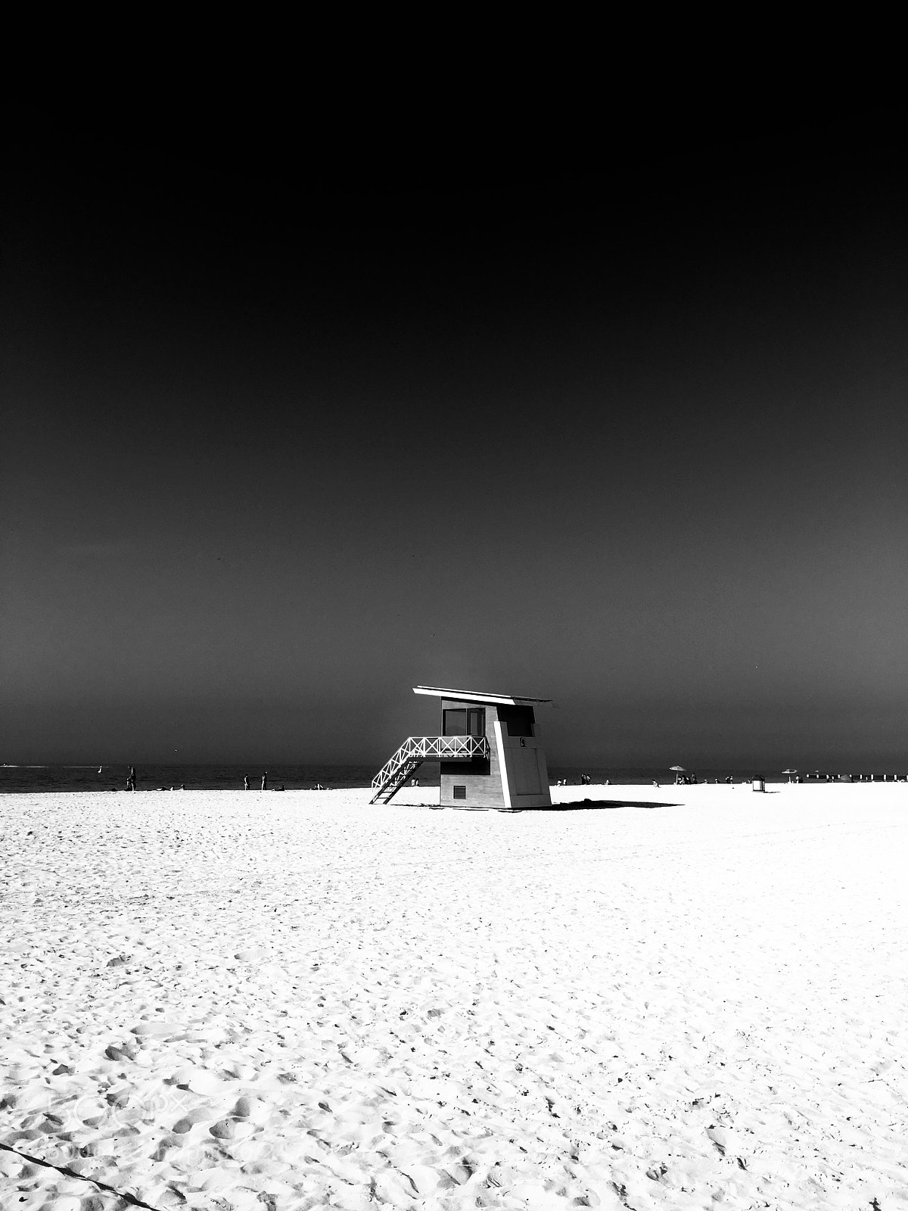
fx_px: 1014
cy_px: 606
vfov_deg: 61.7
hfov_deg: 48.2
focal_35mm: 29
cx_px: 454
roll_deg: -0.8
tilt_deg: +8.7
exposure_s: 1/2959
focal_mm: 4.15
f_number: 2.2
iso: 25
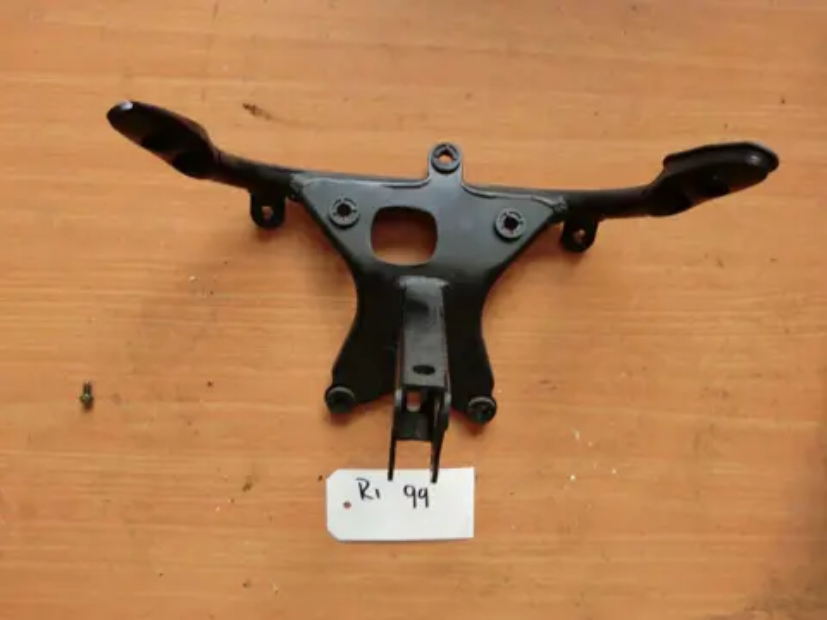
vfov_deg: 51.4
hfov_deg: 65.3
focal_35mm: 27
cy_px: 310
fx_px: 645
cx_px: 414
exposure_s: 1/60
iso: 64
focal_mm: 4.9
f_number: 3.2
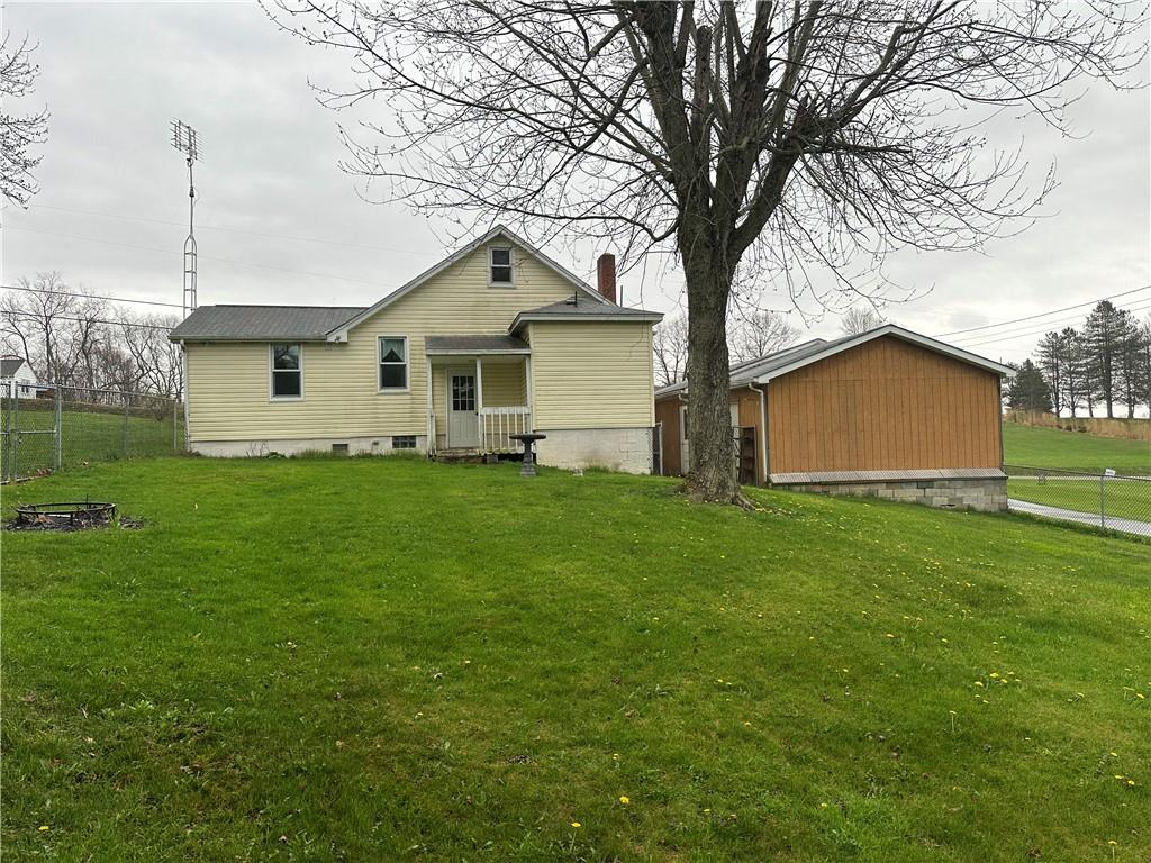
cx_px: 576
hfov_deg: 71.6
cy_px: 432
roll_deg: +1.6
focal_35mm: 24
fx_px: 798
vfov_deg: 56.8
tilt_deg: +1.4
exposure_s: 1/360
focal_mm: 6.86
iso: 80
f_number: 1.78
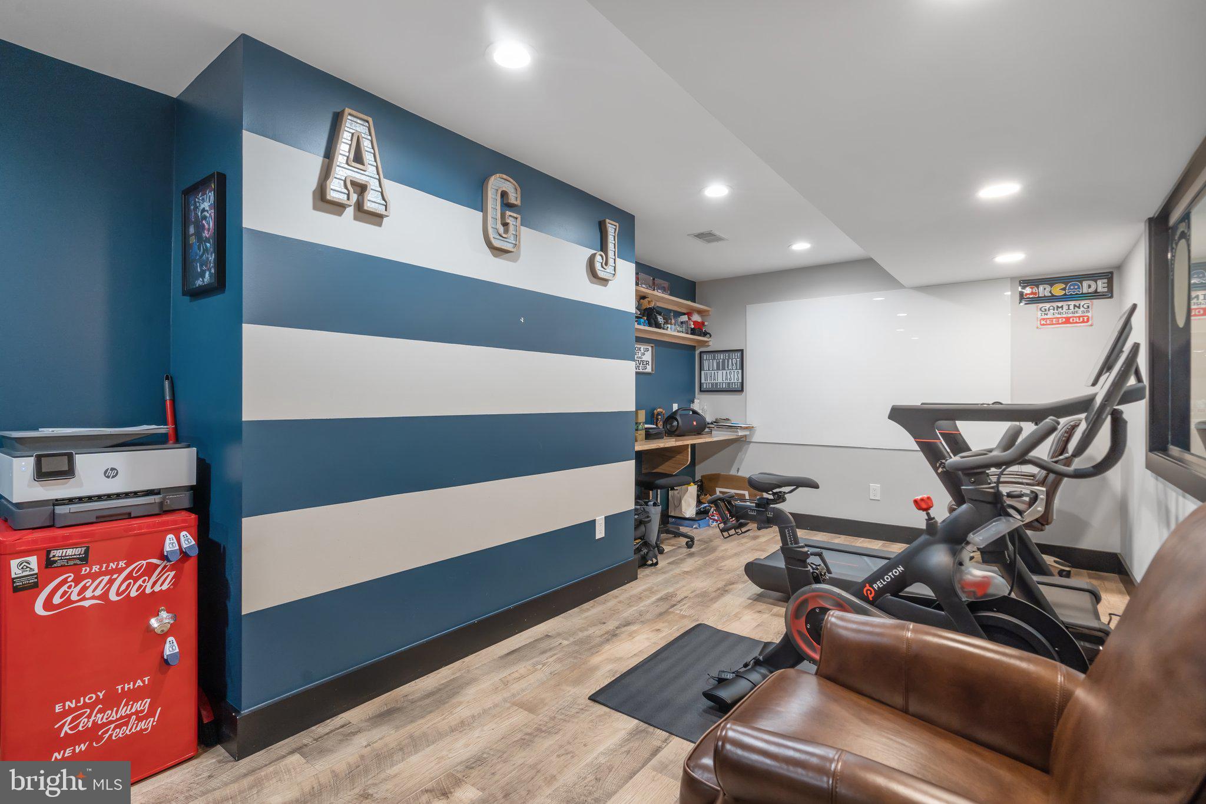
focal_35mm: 16
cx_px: 603
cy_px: 402
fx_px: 536
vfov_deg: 73.7
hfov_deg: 96.7
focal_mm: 16
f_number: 8
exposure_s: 1.3
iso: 500
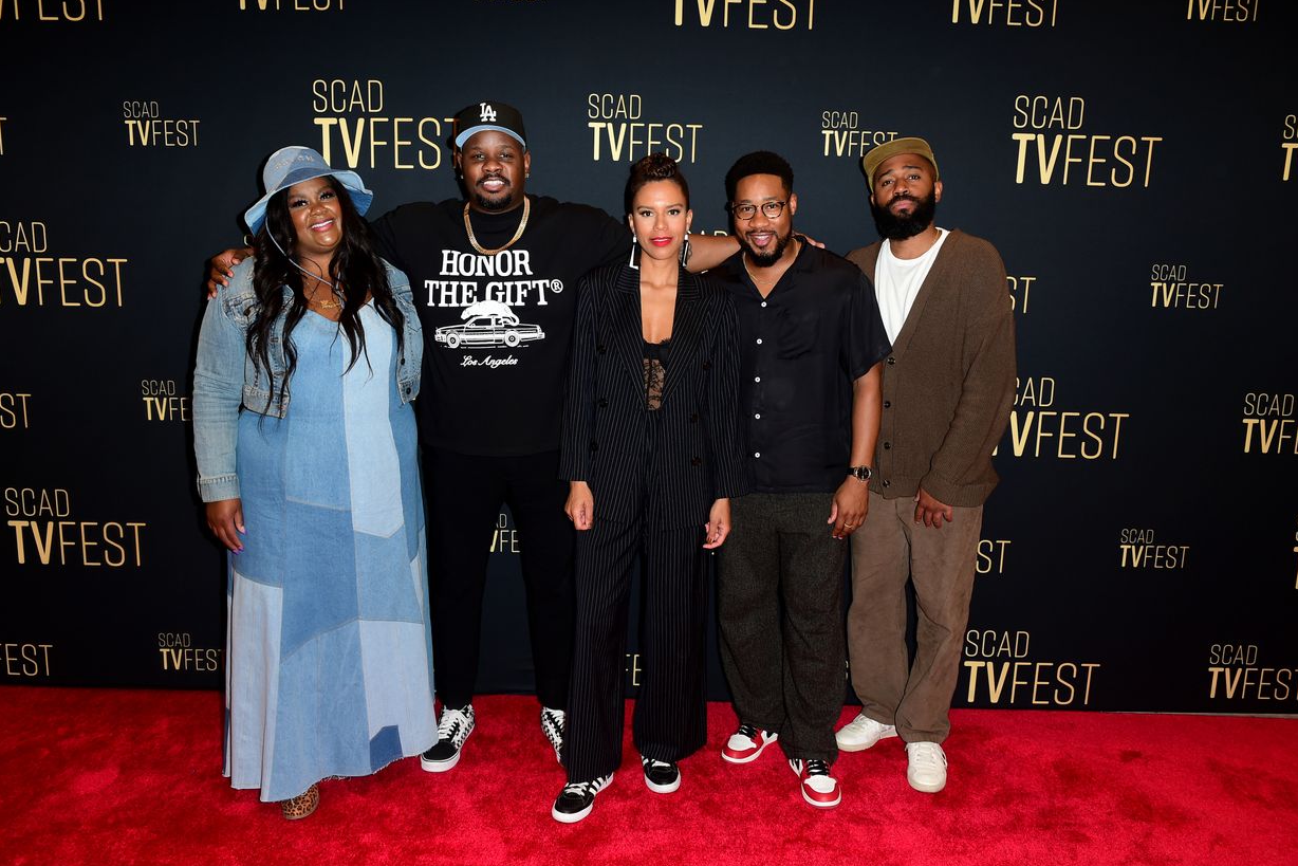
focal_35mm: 25
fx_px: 901
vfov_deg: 51.3
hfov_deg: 71.5
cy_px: 430
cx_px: 642
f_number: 5.6
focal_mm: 24
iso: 1000
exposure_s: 1/160
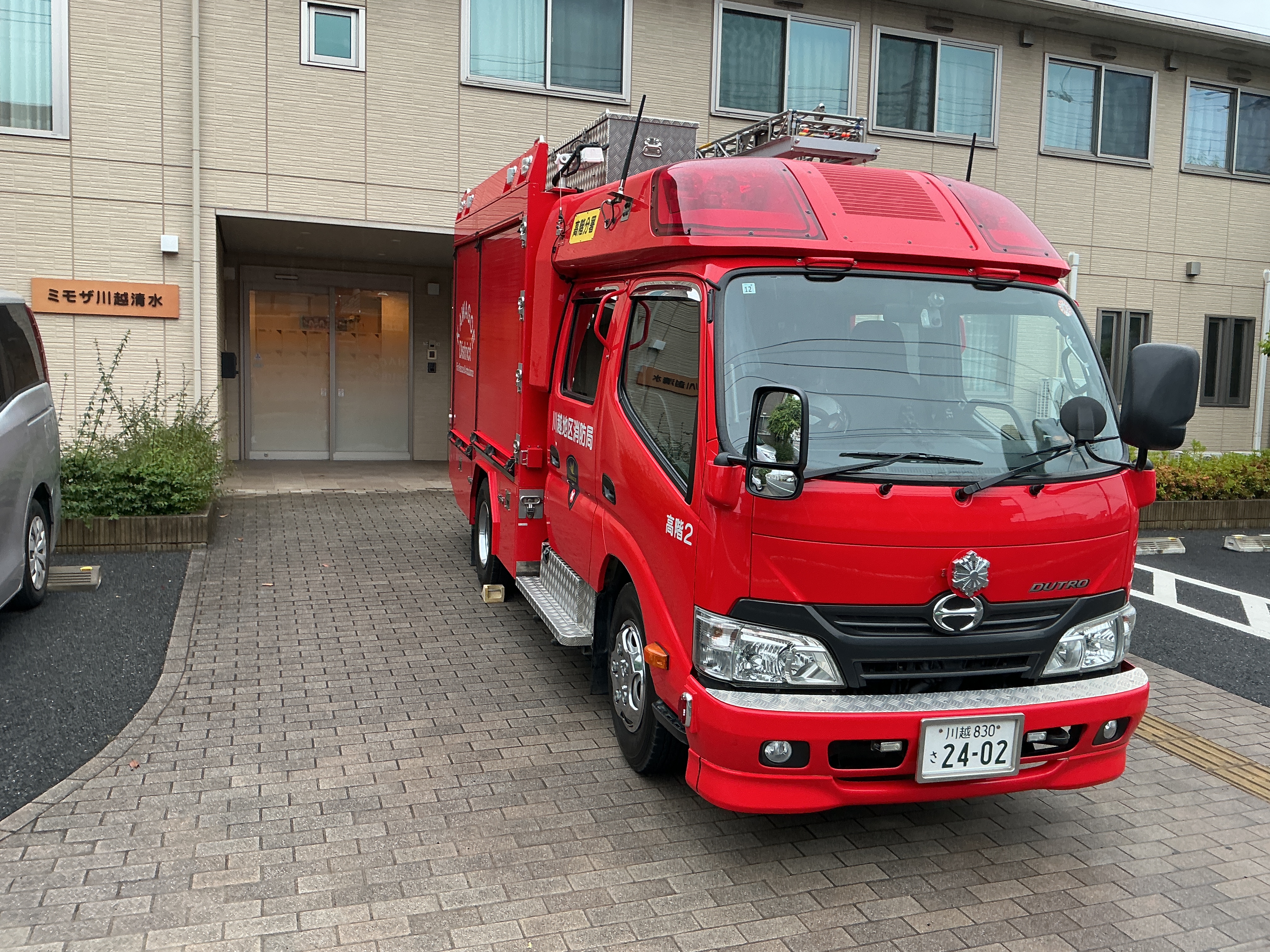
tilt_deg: -2.7
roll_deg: -2.6
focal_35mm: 29
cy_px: 476
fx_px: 1064
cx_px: 635
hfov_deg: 61.7
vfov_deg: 48.2
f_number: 1.8
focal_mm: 3
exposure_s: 1/120
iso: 40
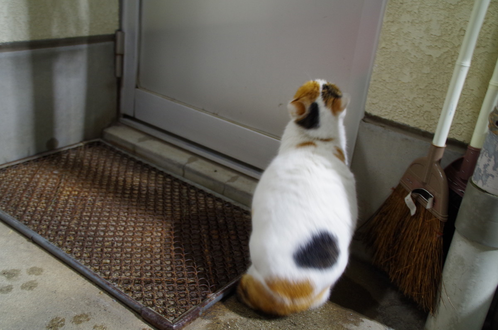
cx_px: 249
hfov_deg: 46.5
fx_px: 580
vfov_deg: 31.8
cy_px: 165
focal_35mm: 42
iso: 800
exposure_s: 1/8
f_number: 4
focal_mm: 28
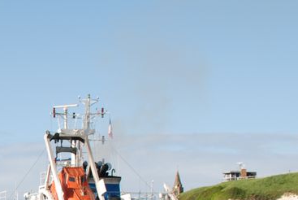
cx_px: -80
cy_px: 235
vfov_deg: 11.0
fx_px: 1017
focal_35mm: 123
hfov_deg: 15.9
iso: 100
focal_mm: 25
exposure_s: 1/250
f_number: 8
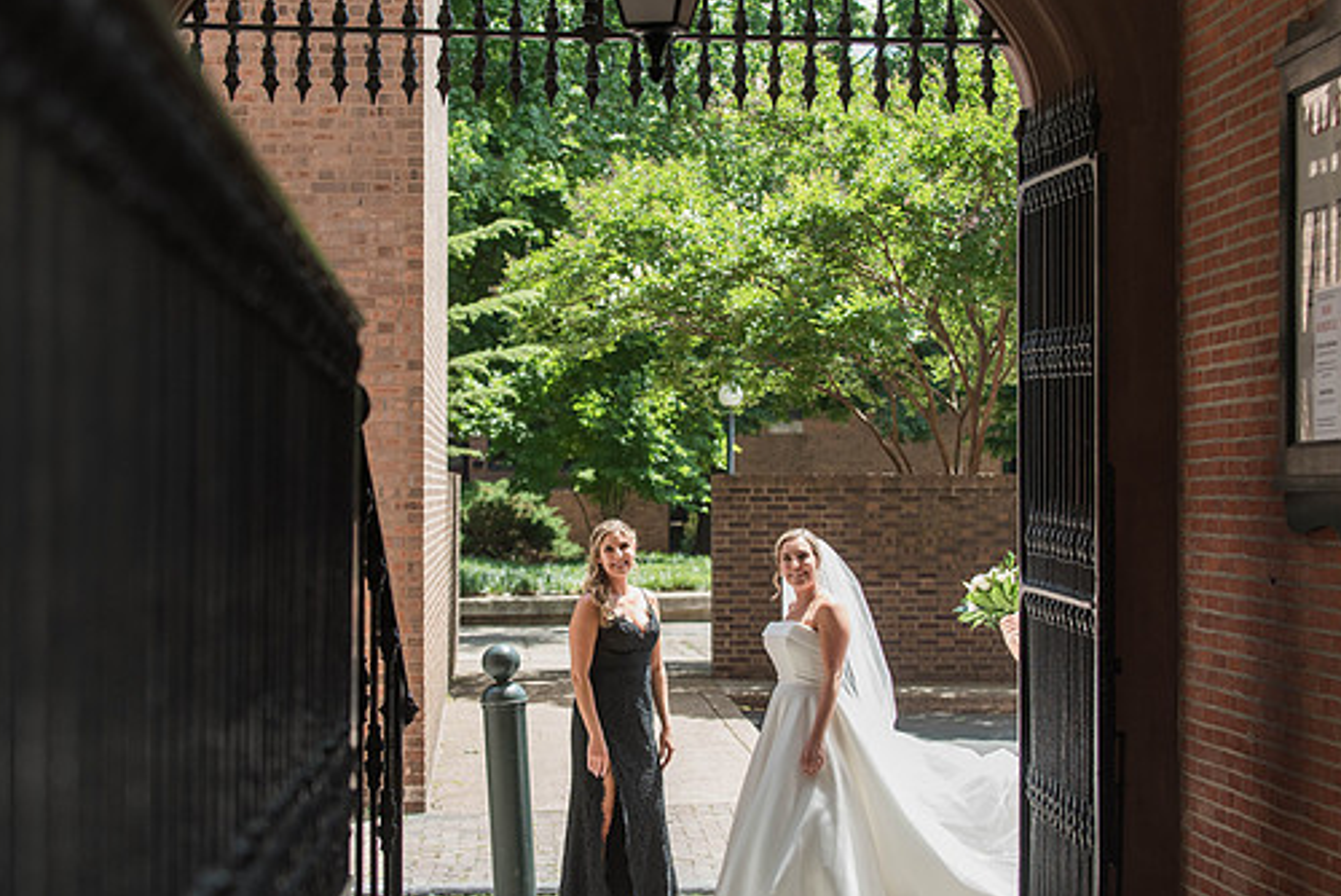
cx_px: 627
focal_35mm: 85
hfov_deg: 23.9
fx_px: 3168
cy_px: 461
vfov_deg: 16.1
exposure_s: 1/1000
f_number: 4
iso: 400
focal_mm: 70
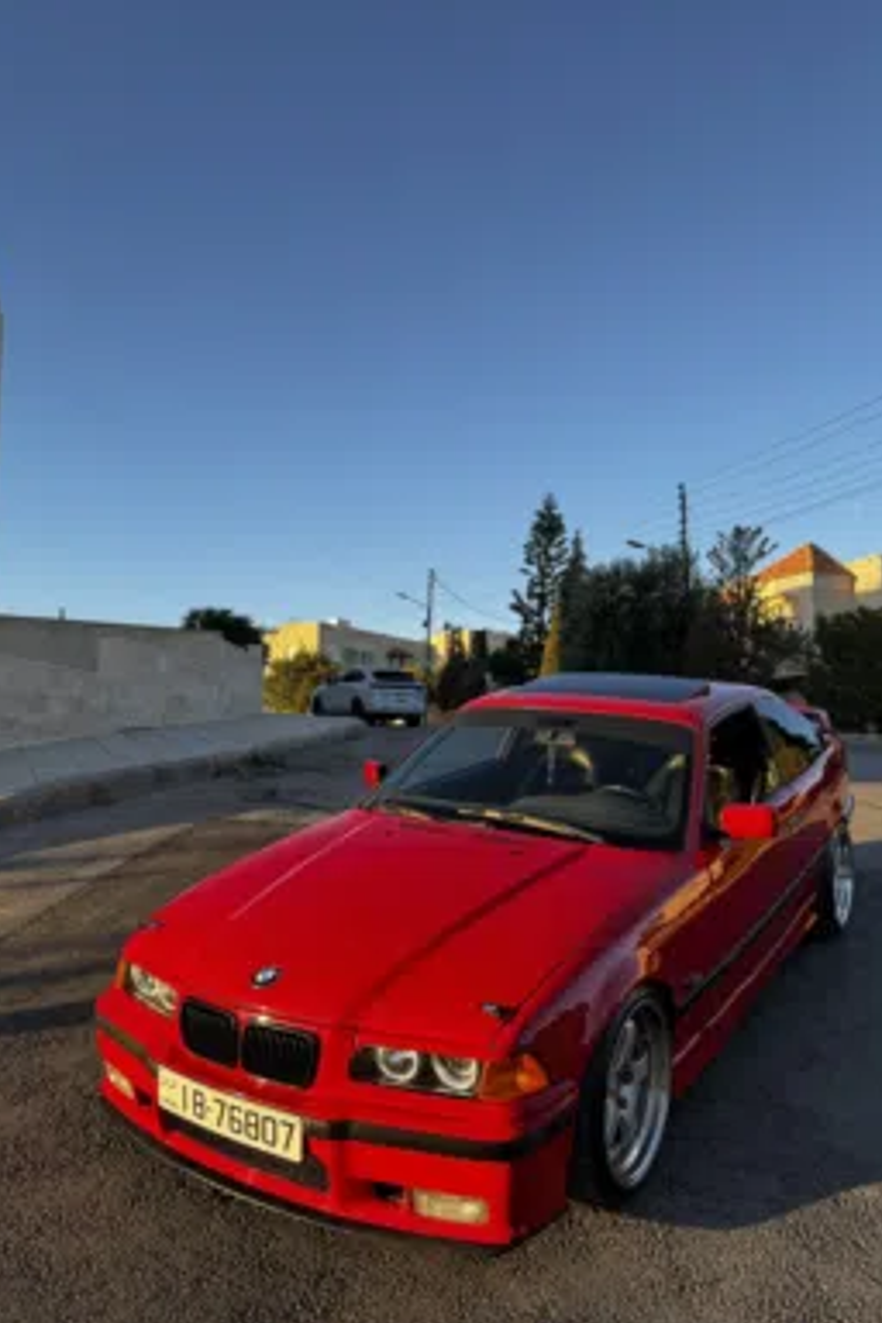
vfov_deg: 69.4
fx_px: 955
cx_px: 475
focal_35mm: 26
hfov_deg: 49.5
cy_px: 686
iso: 80
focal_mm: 6.76
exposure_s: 1/275
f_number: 1.78
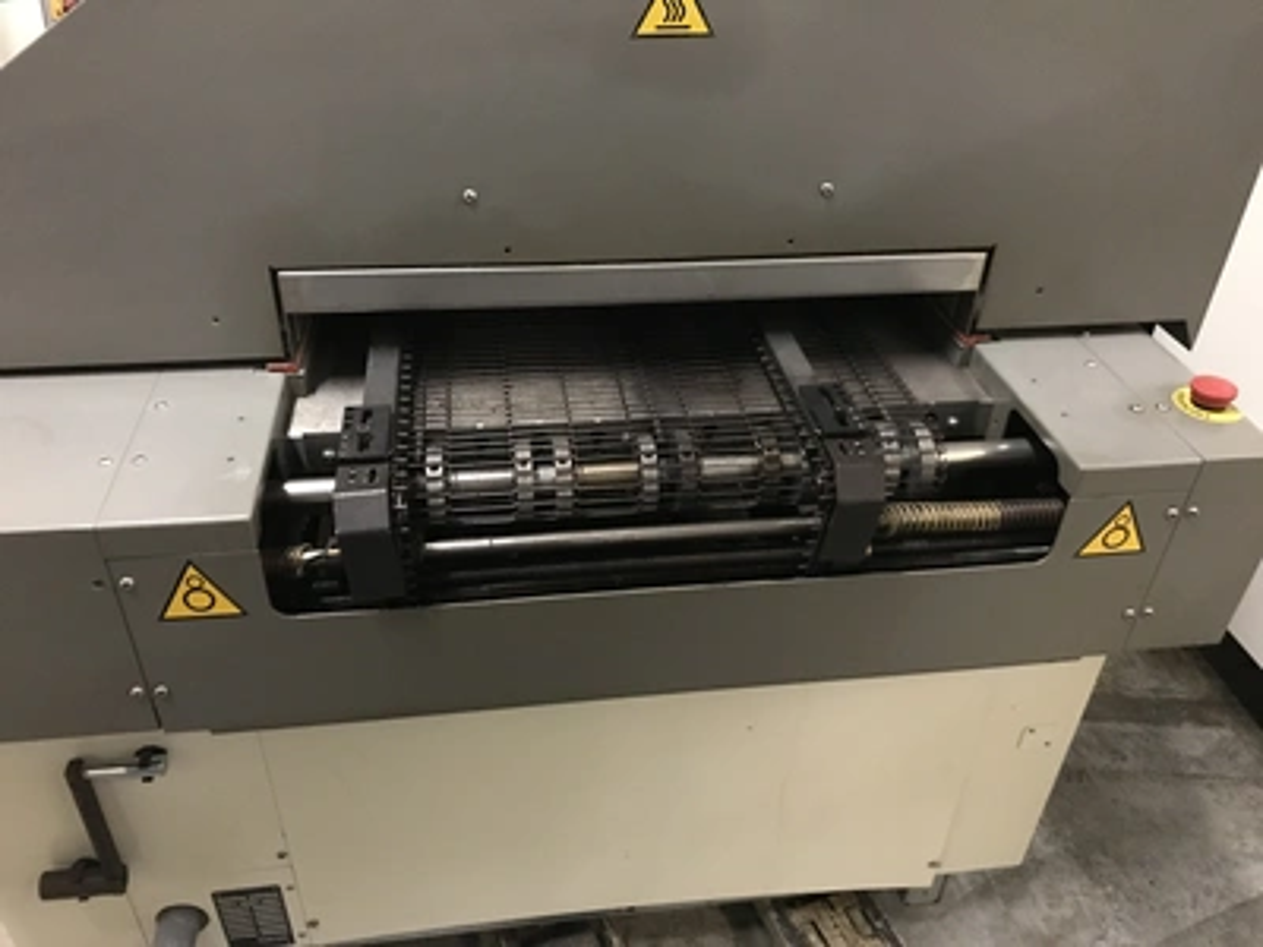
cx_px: 632
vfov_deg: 49.7
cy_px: 474
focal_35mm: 28
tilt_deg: -34.3
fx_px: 1022
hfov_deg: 63.4
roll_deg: -2.1
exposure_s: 1/4
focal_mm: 3.99
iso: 100
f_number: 1.8
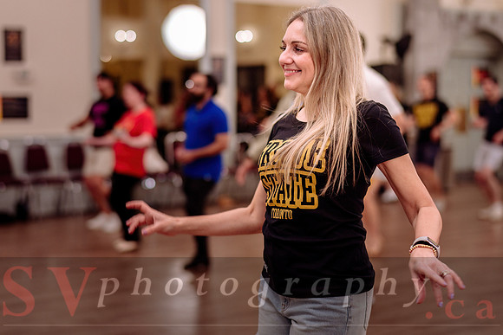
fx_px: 922
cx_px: 230
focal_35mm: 66
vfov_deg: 20.6
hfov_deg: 30.5
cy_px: 144
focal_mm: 58
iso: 800
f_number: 1.8
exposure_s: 1/250
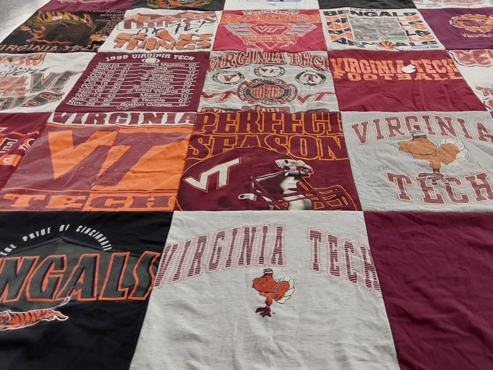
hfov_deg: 58.3
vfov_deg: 45.4
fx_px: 442
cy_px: 190
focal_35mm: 31
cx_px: 263
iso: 100
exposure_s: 1/50
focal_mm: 2.91
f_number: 1.9
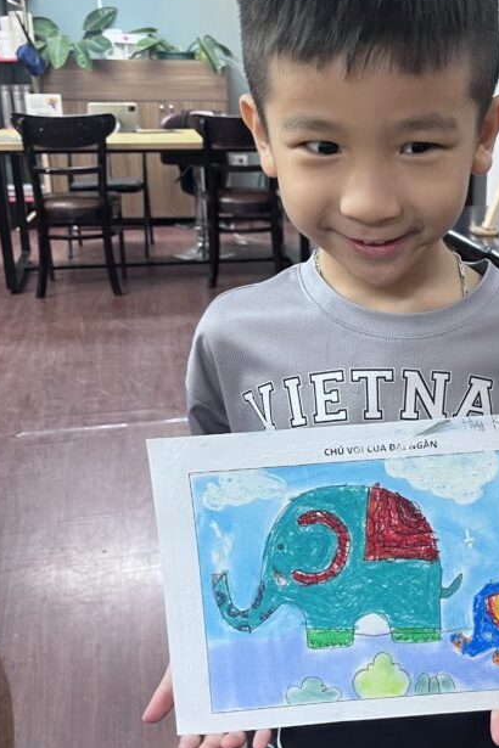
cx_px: 422
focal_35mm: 44
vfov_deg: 44.5
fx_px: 915
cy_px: 356
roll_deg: +1.1
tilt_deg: -16.7
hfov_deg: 29.6
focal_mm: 5.1
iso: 125
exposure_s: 1/50
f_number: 1.6
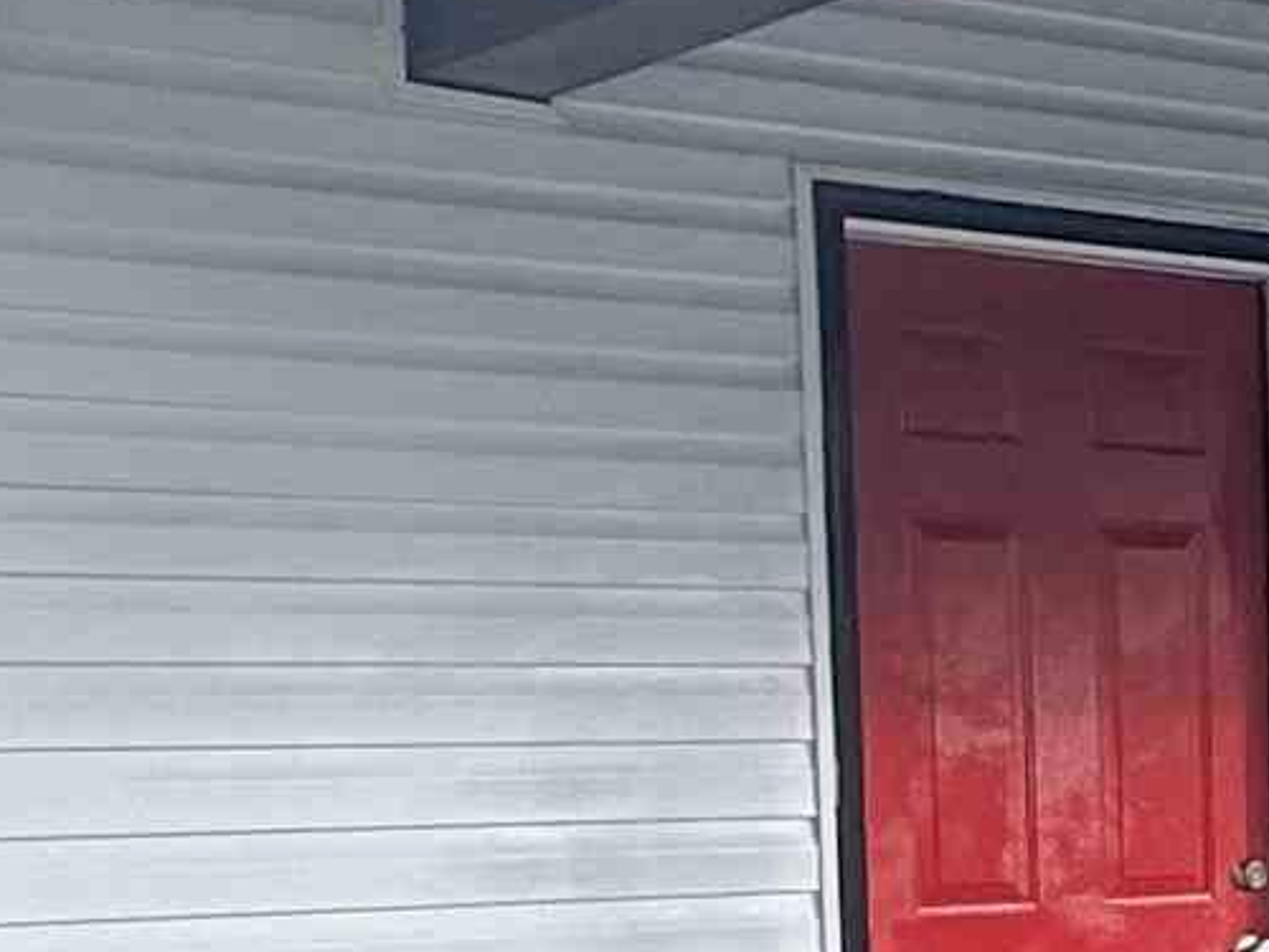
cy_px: 1061
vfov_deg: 16.6
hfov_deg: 20.9
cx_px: 1591
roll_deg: +1.3
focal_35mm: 86
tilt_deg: -5.9
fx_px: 3153
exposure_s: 1/326
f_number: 2.2
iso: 50
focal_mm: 2.22
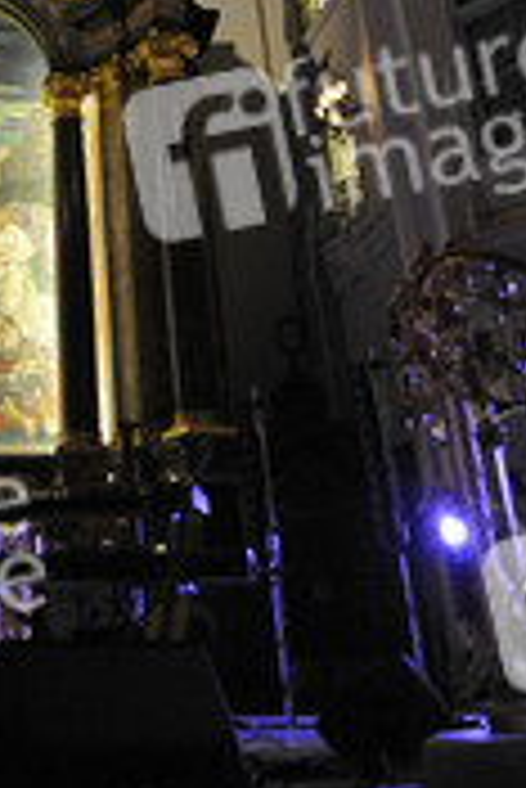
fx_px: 1203
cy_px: -90
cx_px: -52
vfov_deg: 31.8
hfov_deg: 23.2
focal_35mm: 55
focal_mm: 24
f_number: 2.8
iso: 6400
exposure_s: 1/160
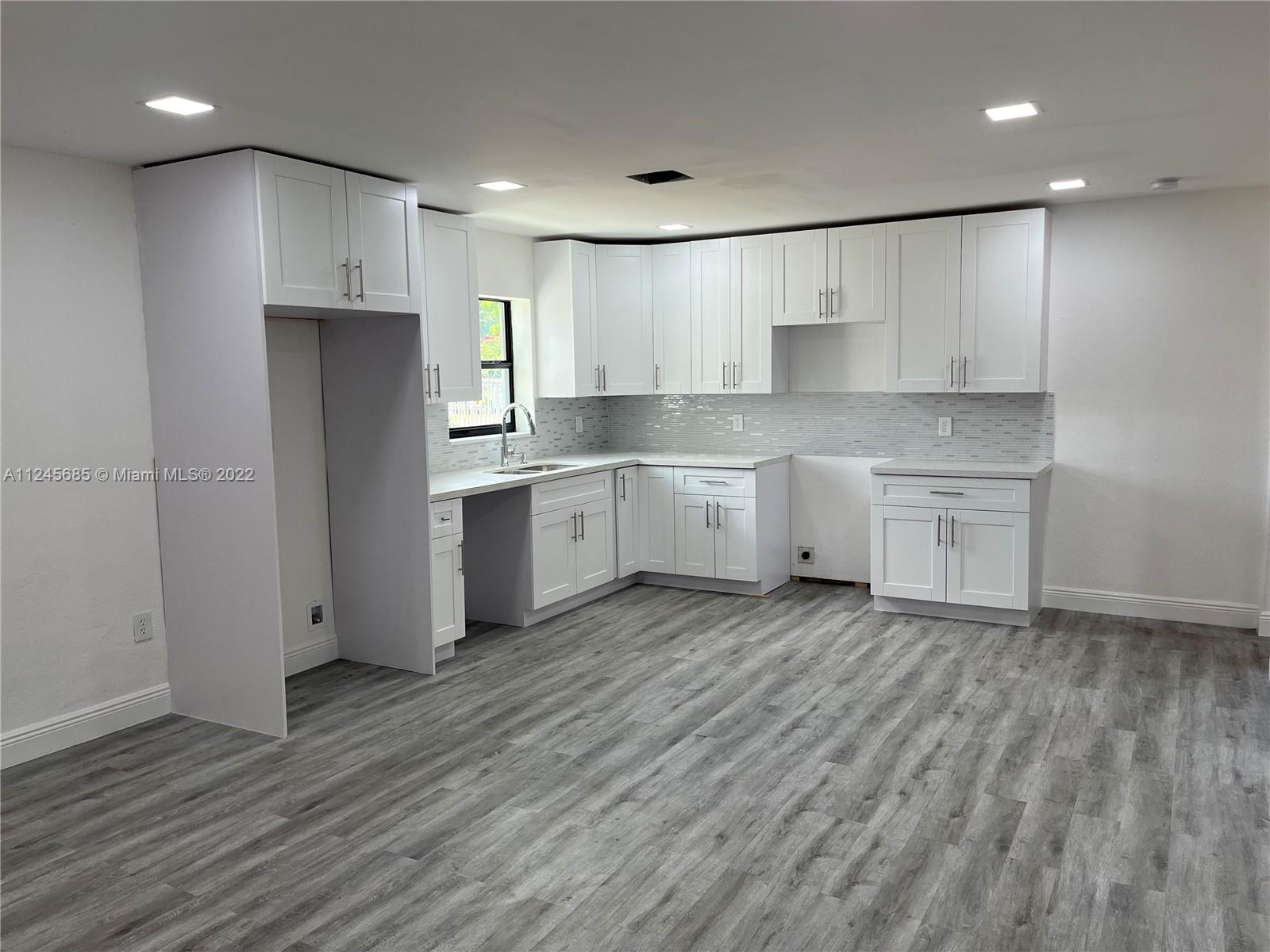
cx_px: 635
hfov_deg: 67.3
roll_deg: +1.3
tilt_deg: -5.9
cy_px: 476
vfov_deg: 53.1
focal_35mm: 26
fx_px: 954
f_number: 1.6
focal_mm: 5.1
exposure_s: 1/150
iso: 64
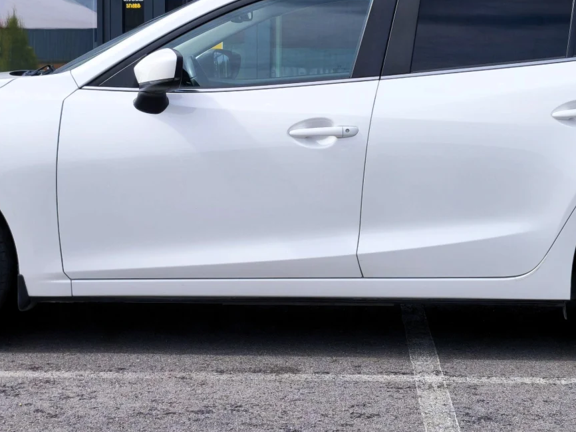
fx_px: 1697
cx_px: 315
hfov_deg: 19.3
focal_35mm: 102
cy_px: 173
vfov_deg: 14.5
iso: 50
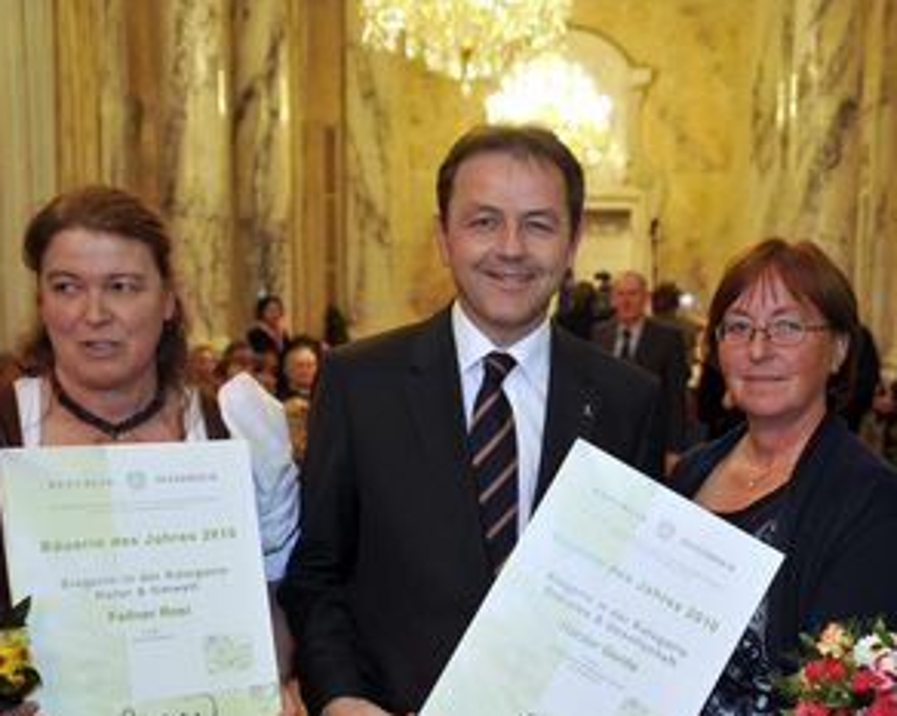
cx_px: 582
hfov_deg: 35.9
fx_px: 1372
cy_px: 473
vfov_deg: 29.0
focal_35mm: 52
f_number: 2.8
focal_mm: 23
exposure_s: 1/30
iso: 200
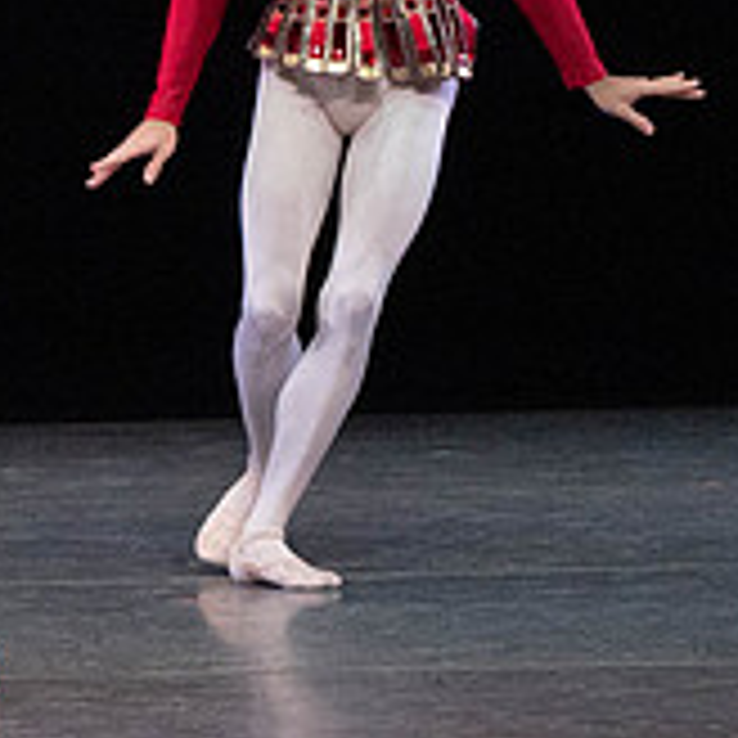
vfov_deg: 1.8
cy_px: 241
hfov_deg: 1.7
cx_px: -450
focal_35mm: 1001
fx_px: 24145
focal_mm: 333
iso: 16000
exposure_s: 1/400
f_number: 13
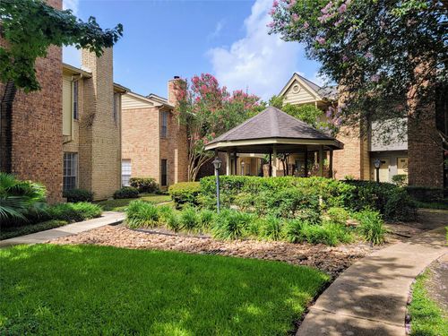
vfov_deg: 56.8
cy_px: 168
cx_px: 224
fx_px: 311
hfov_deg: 71.6
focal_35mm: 24
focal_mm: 6.7
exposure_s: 1/544
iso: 16
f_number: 1.8
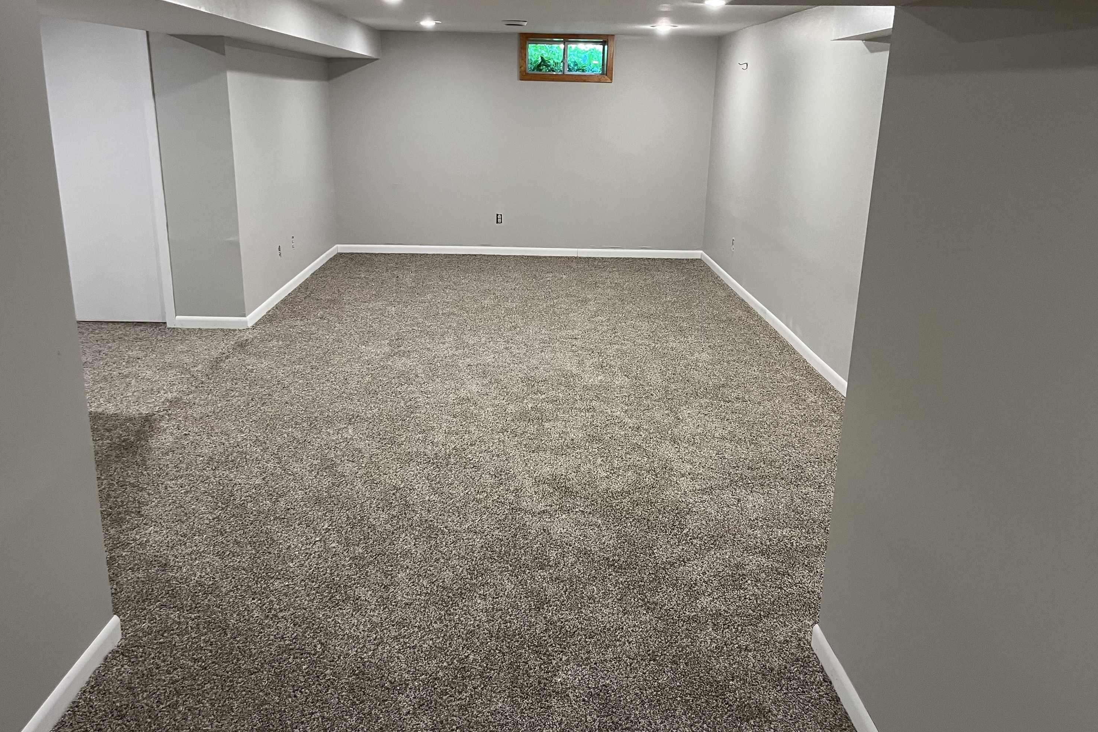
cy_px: 337
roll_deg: -0.4
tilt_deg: -15.6
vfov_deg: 46.4
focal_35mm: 28
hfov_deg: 65.5
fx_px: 854
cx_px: 546
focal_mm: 5.1
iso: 200
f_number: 1.6
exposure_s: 1/60
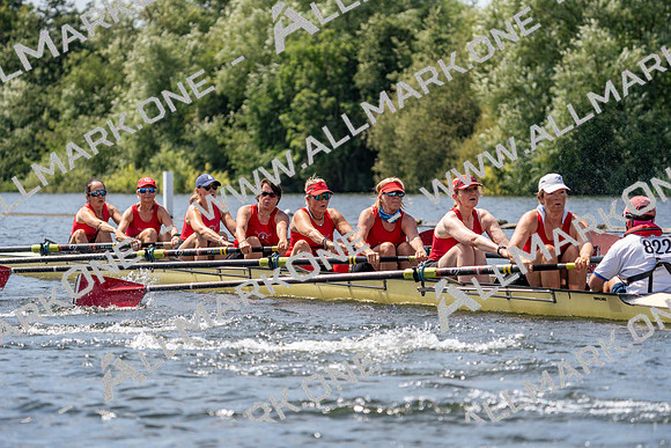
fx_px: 3728
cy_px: 224
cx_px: 336
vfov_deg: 6.9
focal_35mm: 200
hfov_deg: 10.3
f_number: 5.6
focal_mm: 200
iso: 250
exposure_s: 1/2000
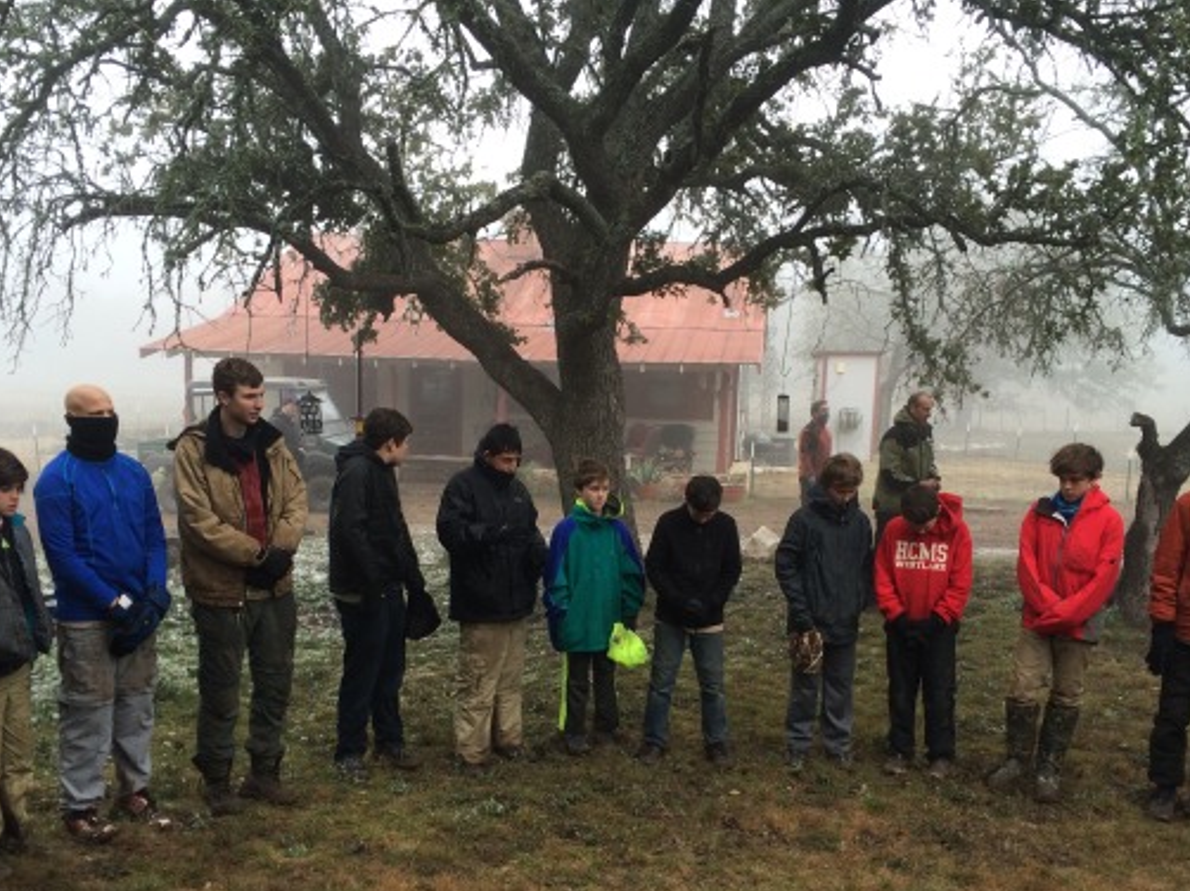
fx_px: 1271
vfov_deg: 38.4
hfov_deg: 50.2
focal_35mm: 37
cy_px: 564
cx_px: 607
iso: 32
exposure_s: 1/419
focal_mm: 4.15
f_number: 2.2
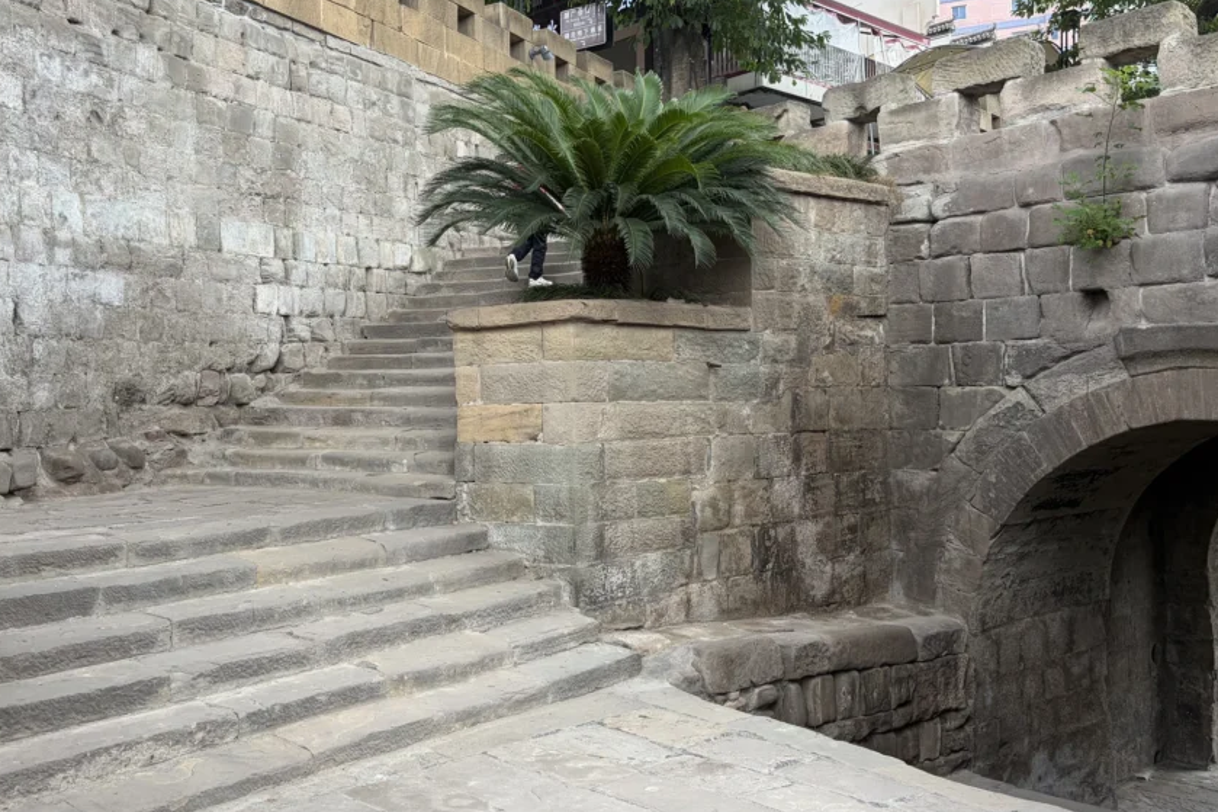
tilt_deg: +1.5
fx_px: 1116
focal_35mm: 33
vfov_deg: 39.9
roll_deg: +1.3
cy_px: 368
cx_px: 553
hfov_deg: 57.1
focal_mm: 5.96
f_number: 1.6
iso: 50
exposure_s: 1/438
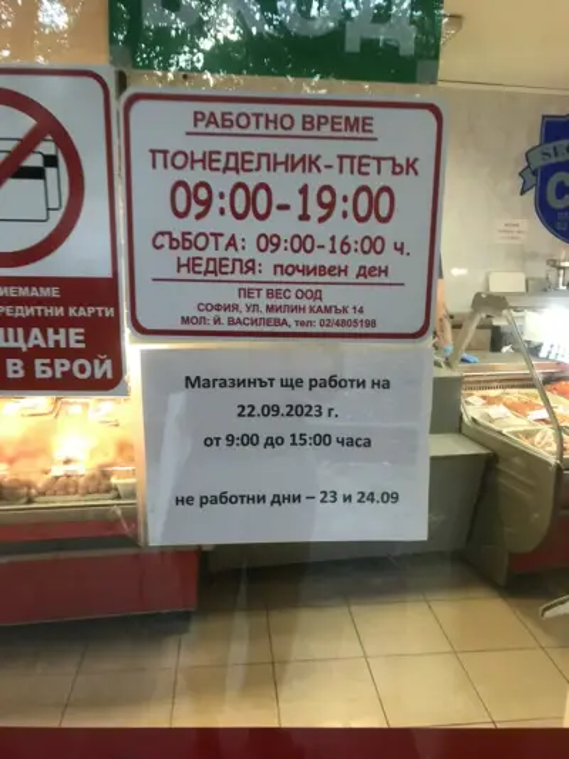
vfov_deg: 63.4
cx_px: 284
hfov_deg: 49.8
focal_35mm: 28
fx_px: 613
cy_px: 380
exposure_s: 1/17
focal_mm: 3.99
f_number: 1.8
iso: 40
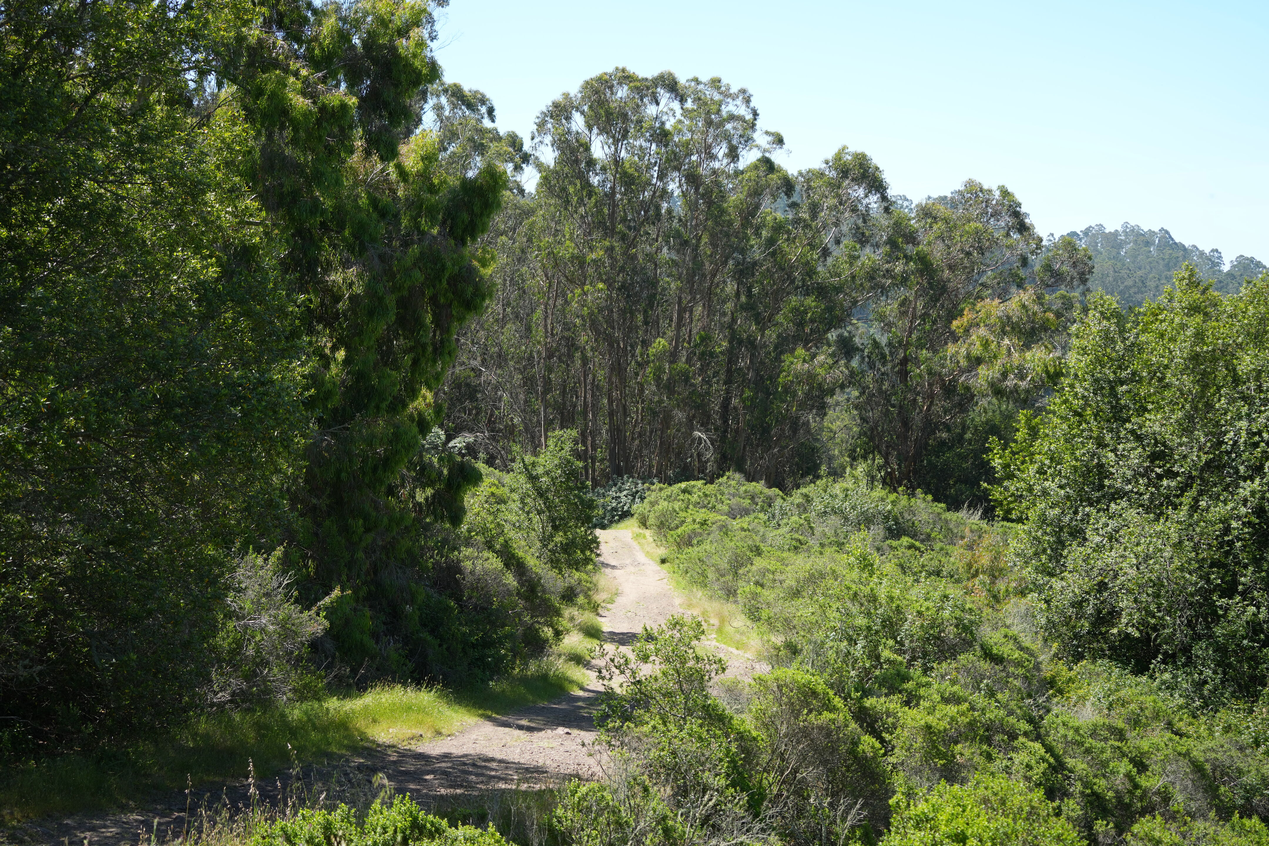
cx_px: 634
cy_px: 423
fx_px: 1762
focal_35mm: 50
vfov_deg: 27.0
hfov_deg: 39.6
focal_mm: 50
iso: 200
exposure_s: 1/500
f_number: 4.5
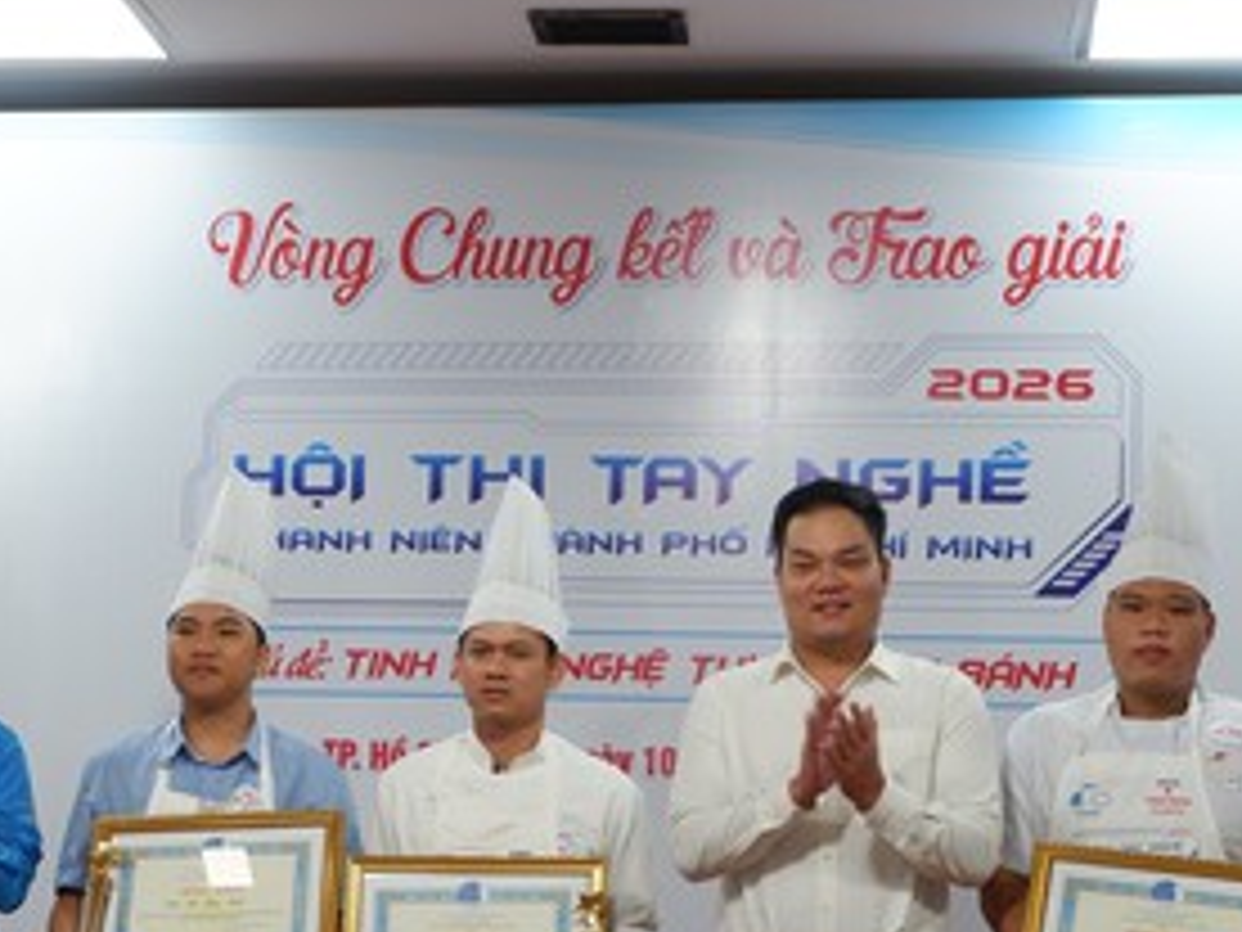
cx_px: 315
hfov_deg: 18.3
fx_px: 3839
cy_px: 772
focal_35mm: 107
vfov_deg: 13.7
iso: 320
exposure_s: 1/60
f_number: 4.5
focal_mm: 28.2
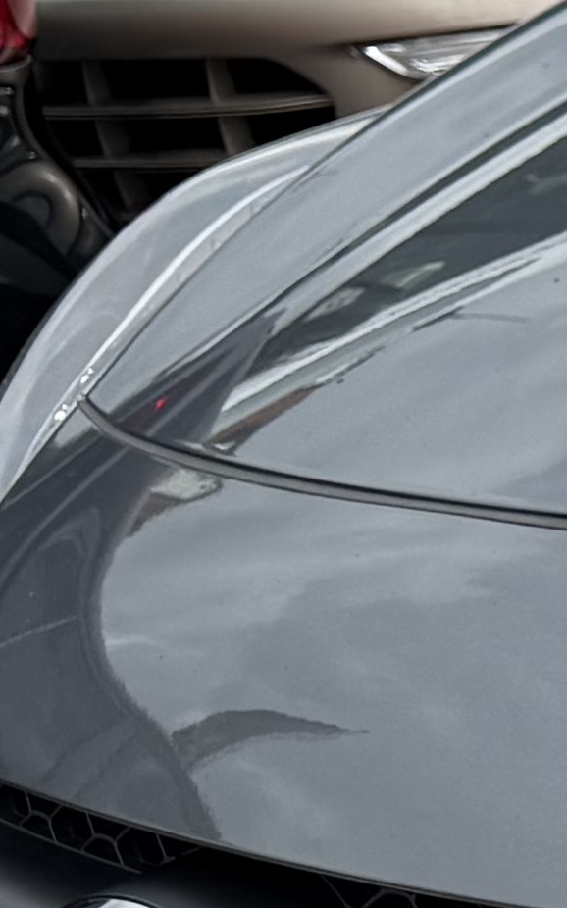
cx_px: 2392
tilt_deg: -15.4
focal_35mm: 157
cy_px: 634
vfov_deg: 13.3
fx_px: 3885
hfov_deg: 6.5
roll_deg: +4.9
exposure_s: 1/3279
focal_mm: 6.76
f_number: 1.78
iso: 80
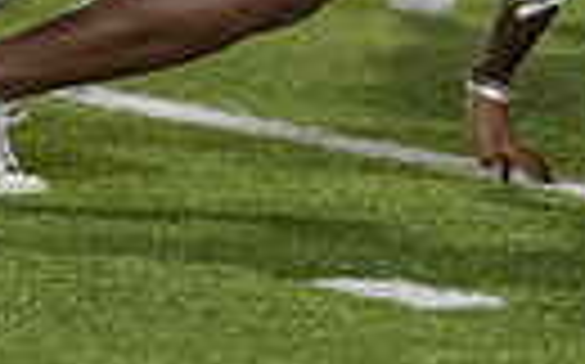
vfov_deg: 1.2
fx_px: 17713
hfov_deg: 1.9
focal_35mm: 1112
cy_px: -325
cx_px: 380
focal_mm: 200
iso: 5000
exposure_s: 1/1000
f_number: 2.8
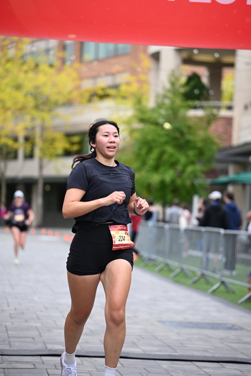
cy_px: 188
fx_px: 1202
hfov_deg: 11.9
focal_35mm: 115
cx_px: 126
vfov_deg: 17.8
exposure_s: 1/2000
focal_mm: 115
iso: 640
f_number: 2.8
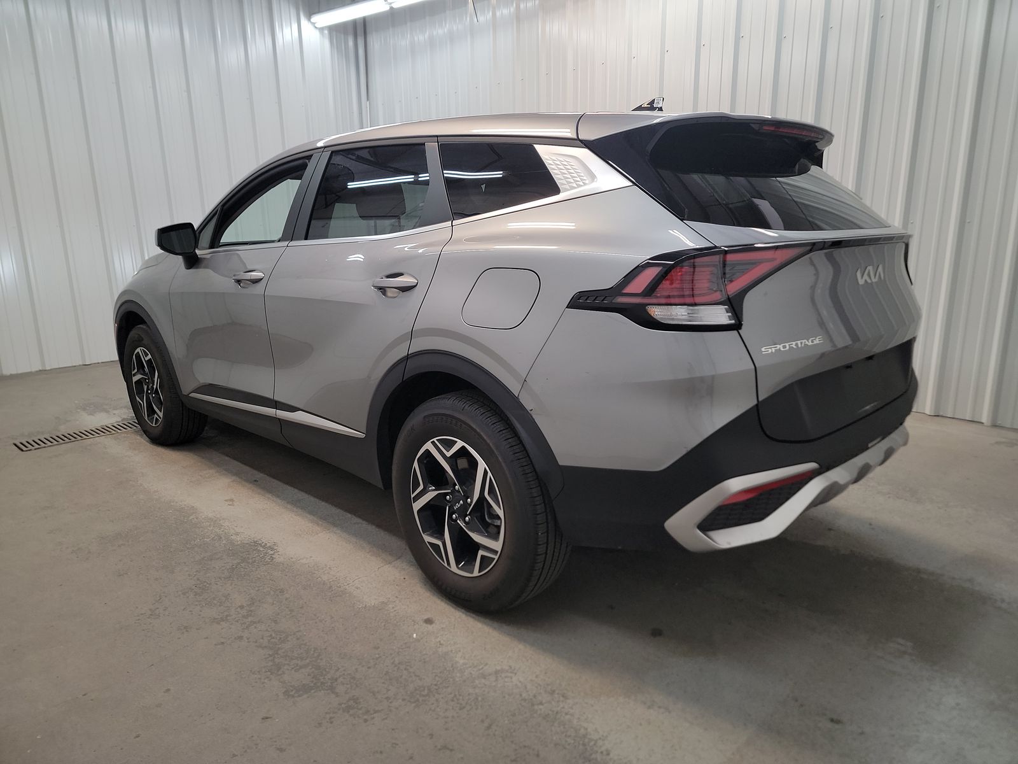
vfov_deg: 56.8
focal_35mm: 24
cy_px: 382
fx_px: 706
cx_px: 509
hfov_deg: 71.6
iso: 160
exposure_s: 1/59
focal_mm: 6.7
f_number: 1.8
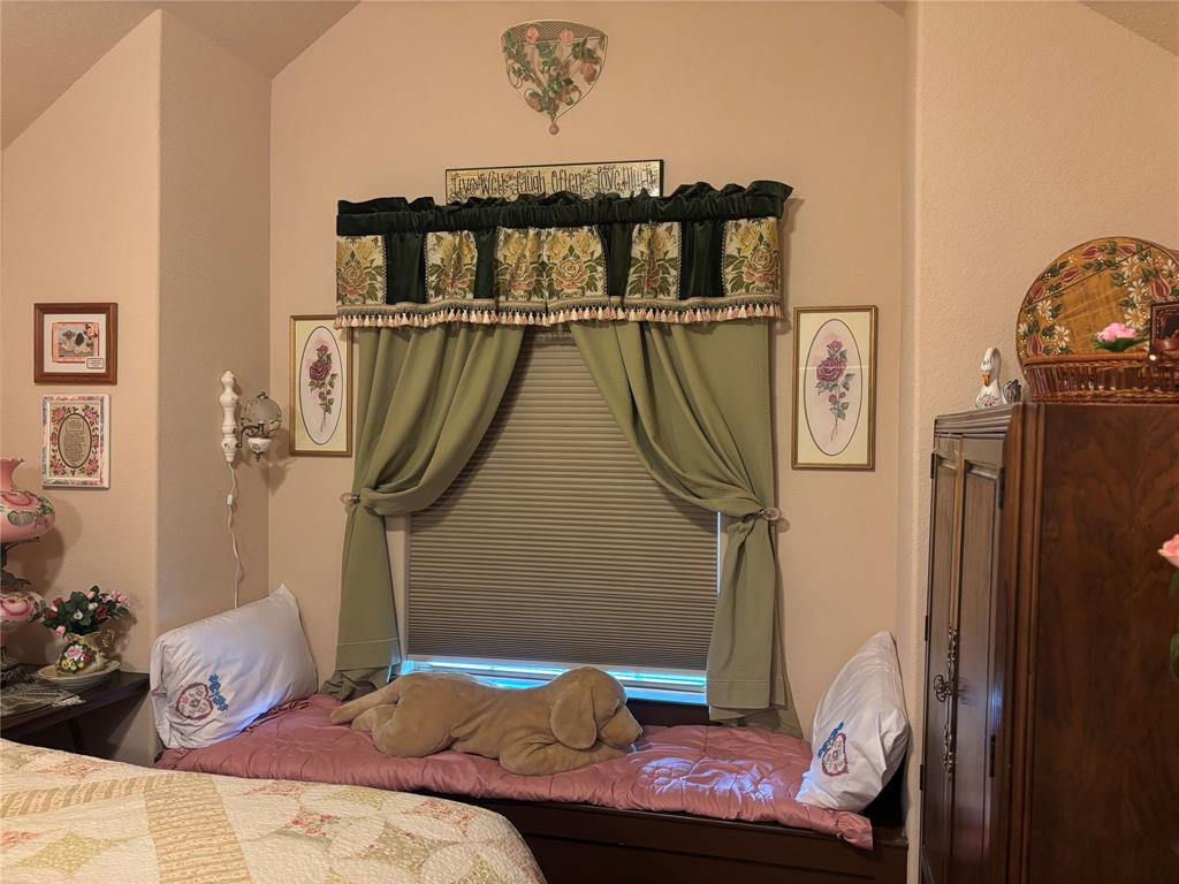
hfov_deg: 67.3
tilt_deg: +0.2
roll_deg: -0.9
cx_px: 590
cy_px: 442
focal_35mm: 26
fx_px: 886
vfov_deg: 53.1
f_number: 1.6
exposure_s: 1/40
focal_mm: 5.96
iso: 400
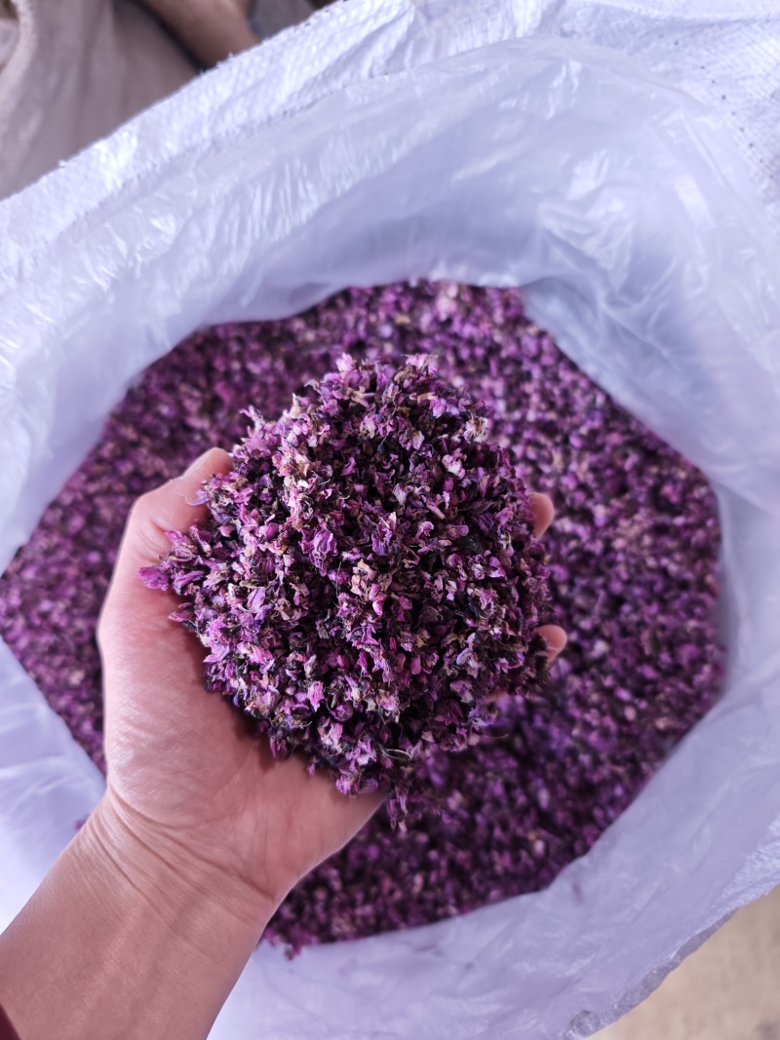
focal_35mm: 23
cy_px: 520
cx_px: 390
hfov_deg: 58.9
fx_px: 691
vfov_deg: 73.9
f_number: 1.44
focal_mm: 6.68
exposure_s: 1/68.8
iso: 160
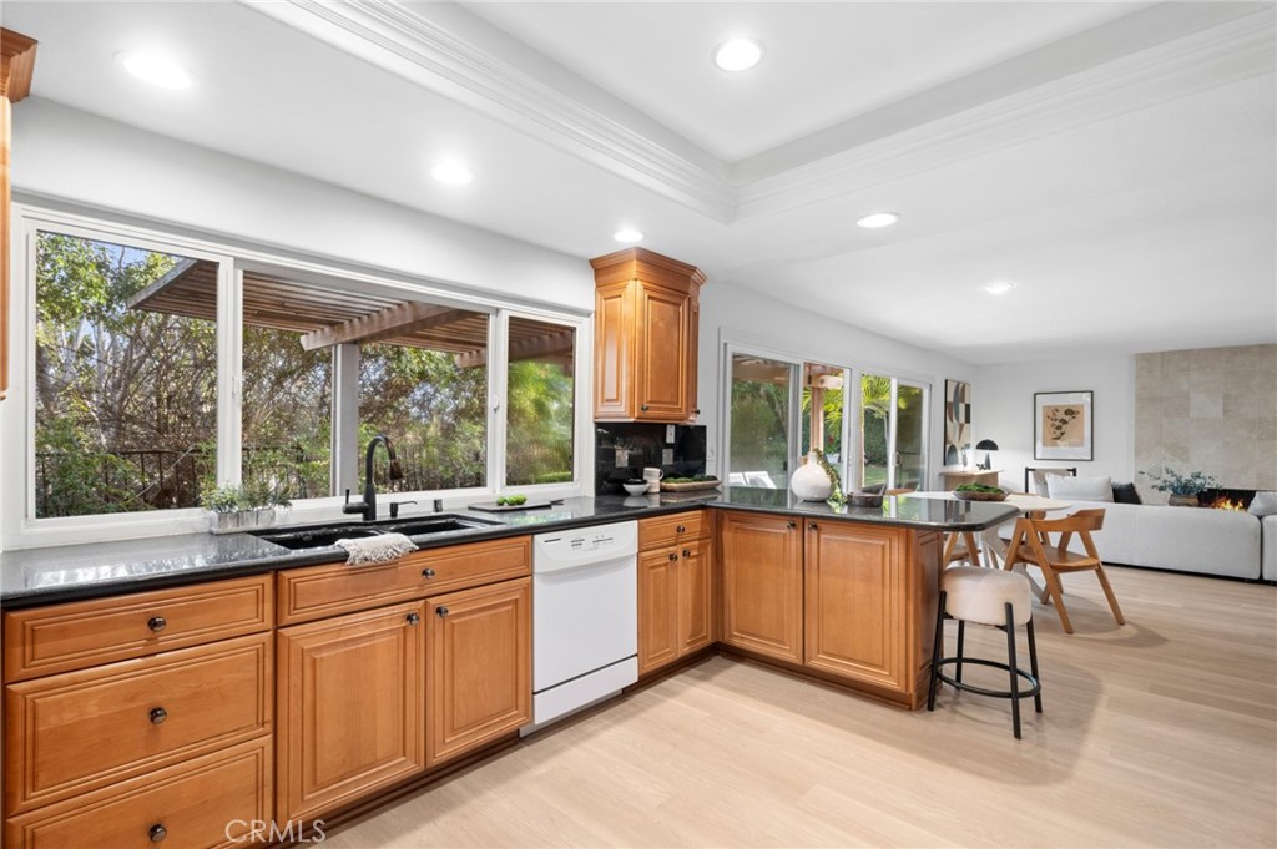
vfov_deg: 73.7
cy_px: 424
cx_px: 638
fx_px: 567
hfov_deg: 96.8
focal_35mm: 16
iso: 320
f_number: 9
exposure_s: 1/10
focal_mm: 16
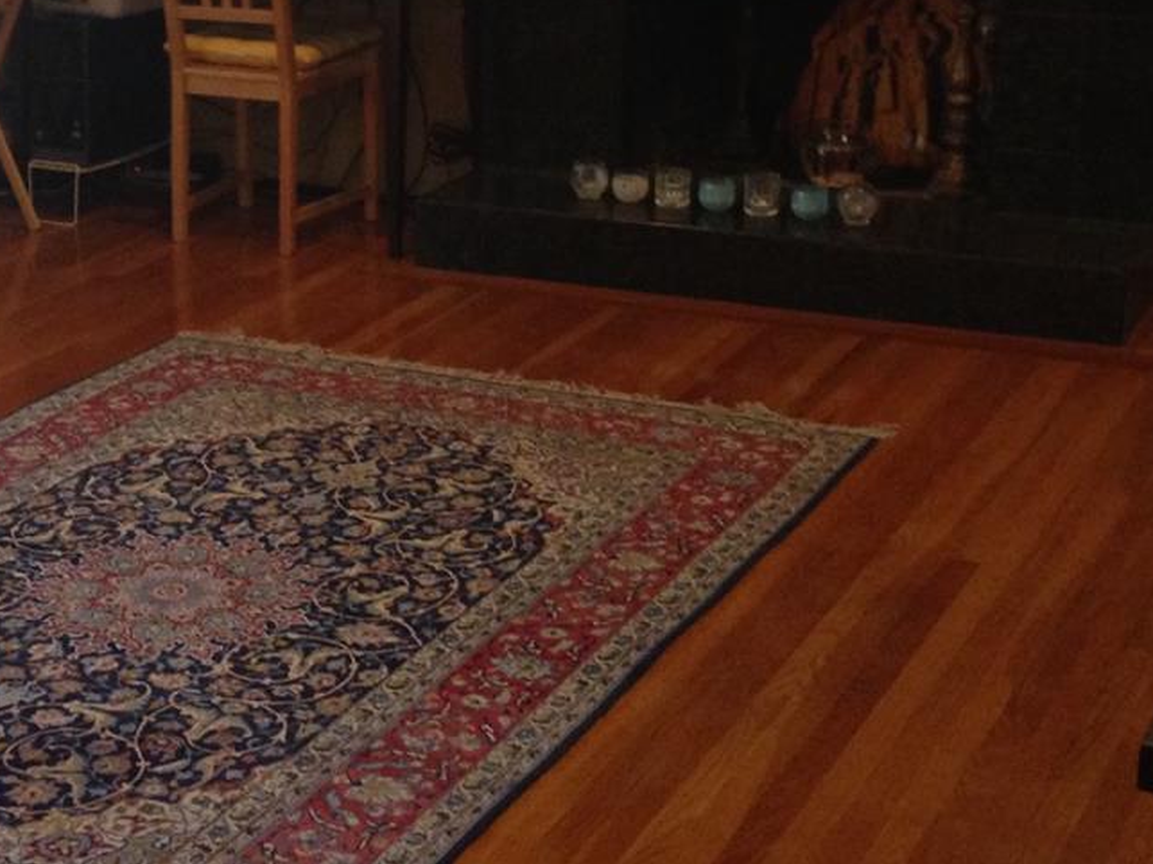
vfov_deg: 19.1
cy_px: 267
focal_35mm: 77
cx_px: 174
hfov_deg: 24.8
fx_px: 2564
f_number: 2.4
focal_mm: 4.12
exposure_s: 1/20
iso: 250
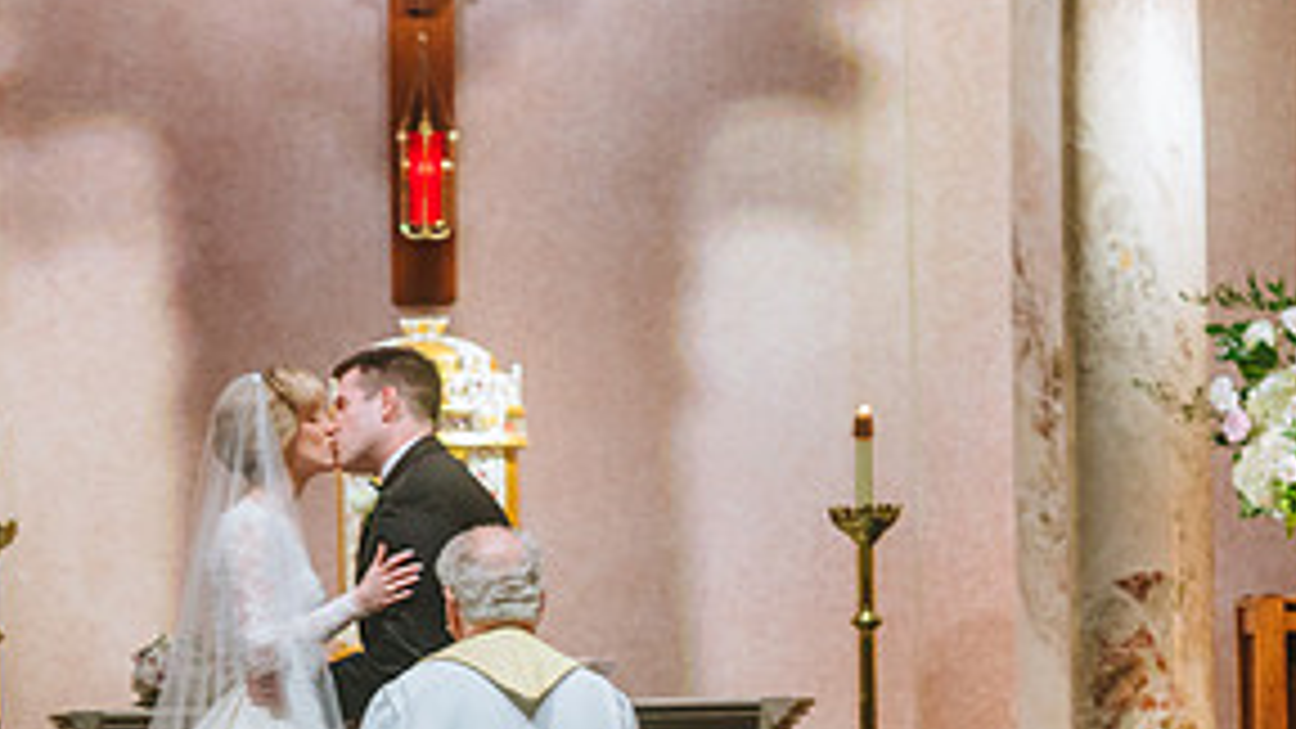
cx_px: 194
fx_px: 10722
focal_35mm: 312
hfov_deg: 6.9
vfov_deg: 3.9
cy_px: 616
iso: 1600
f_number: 2.8
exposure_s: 1/160
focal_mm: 135
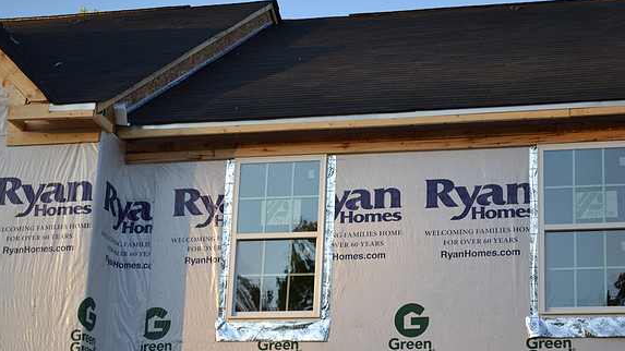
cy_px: 204
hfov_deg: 24.3
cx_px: 313
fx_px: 1450
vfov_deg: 13.8
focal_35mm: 88
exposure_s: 1/125
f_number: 5.6
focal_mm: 55
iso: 160
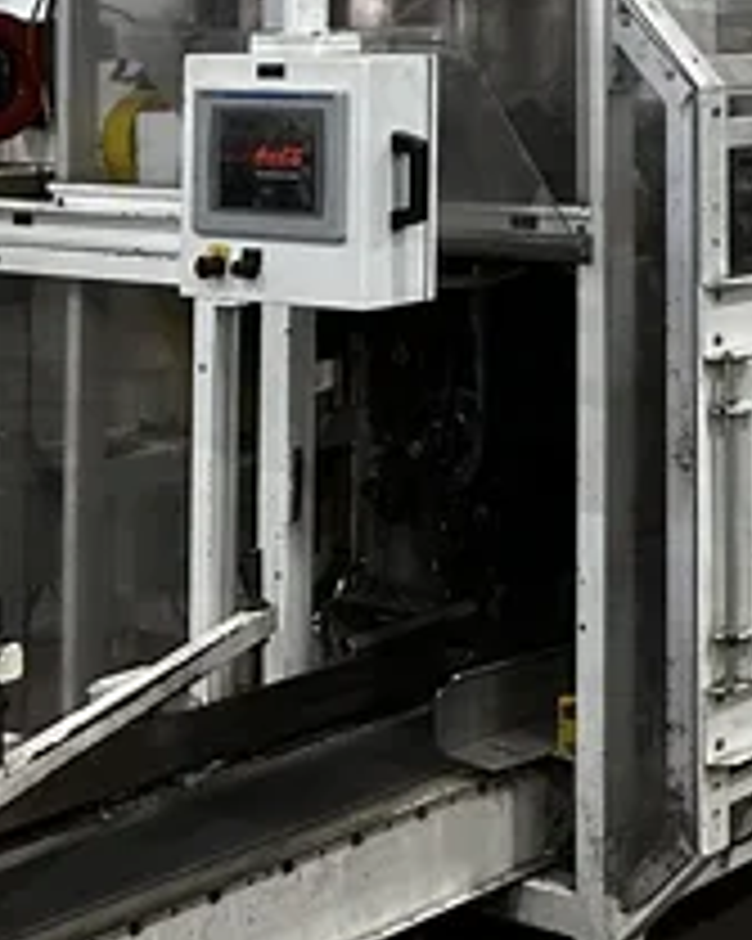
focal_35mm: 84
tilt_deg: +2.2
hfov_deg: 17.7
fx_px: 2339
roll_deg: -1.4
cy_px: -110
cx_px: 820
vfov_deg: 21.5
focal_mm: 6.86
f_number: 1.78
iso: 500
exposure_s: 1/60
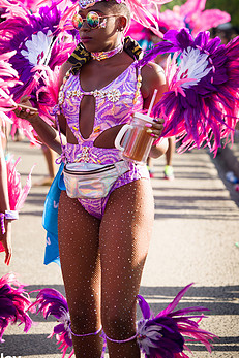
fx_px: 1575
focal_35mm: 158
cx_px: 104
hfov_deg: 8.7
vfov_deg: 13.0
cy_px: 151
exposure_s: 1/200
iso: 100
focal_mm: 122
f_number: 5.6
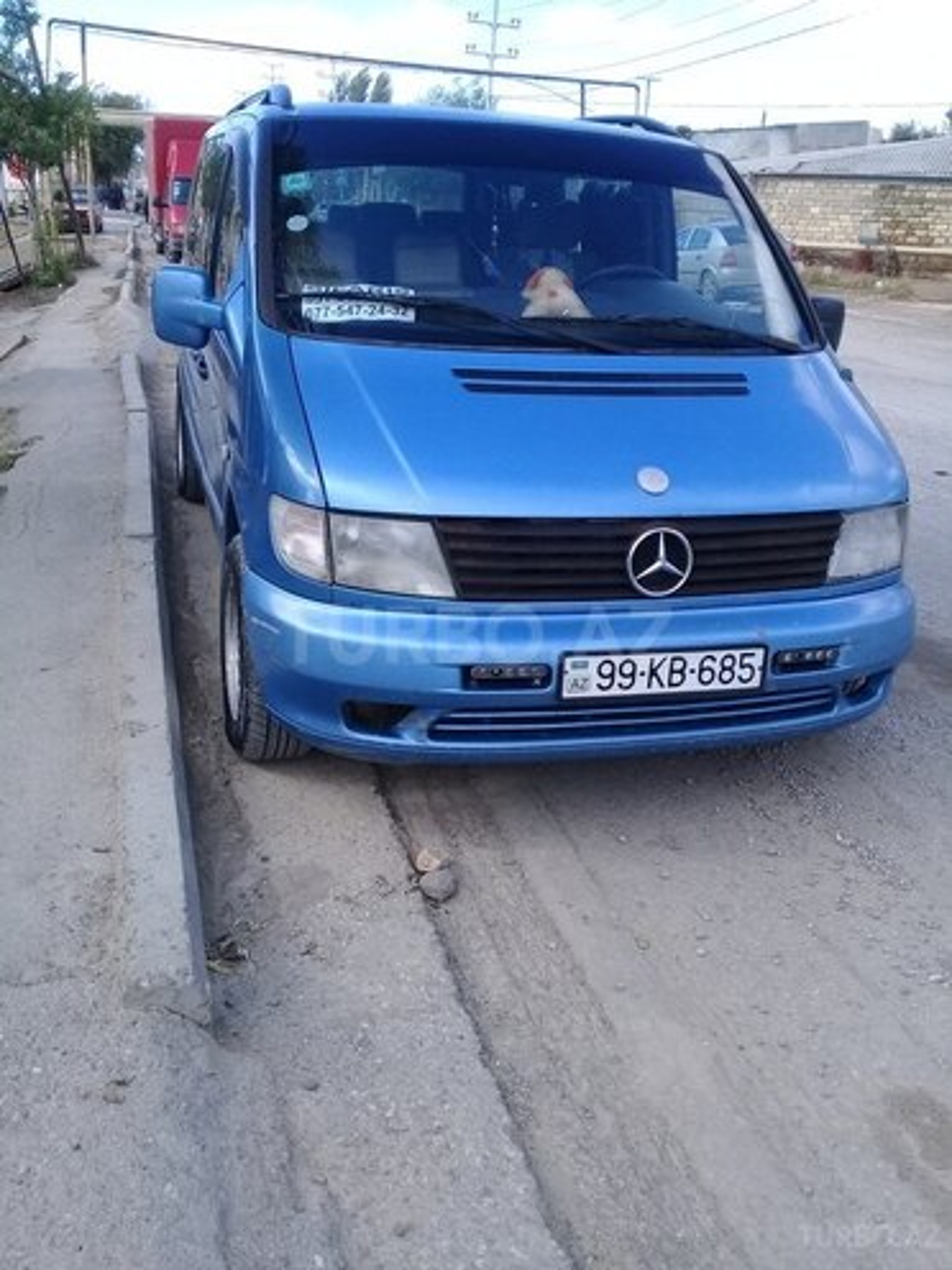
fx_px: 1137
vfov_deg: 58.4
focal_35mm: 31
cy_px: 635
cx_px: 476
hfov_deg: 45.4
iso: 50
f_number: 2.2
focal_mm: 3.3
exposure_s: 1/436
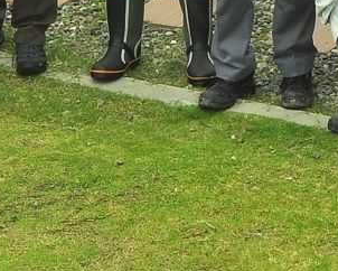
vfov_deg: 4.5
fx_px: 3353
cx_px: 251
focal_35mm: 335
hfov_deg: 5.8
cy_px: -381
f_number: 6.3
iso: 200
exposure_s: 1/160
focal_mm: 36
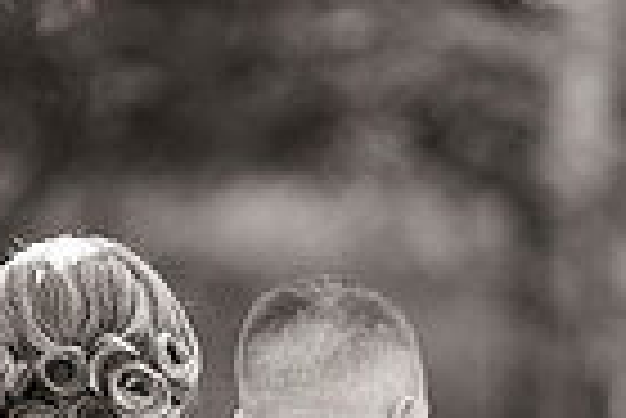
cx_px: 446
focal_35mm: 834
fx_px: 14517
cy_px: 508
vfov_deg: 1.7
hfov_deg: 2.5
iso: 400
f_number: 2.8
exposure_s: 1/400
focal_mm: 200
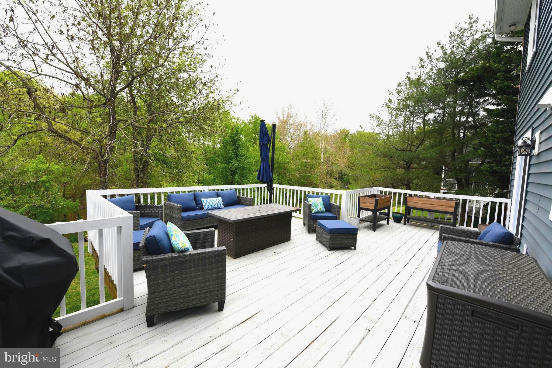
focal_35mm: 14
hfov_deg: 104.3
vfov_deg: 81.2
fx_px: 215
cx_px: 276
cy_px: 184
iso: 64
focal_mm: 14
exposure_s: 1/30
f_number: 8
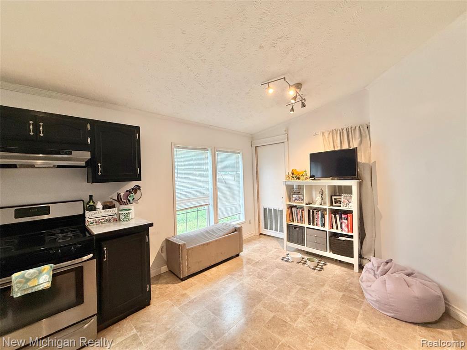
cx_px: 234
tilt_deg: +0.4
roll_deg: +2.0
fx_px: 189
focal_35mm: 14
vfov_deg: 85.7
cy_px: 175
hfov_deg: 102.1
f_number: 2.2
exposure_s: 1/120
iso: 160
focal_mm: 2.22
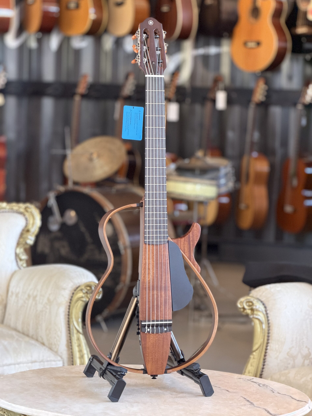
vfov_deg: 19.4
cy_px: 208
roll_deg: -2.5
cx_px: 156
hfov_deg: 14.6
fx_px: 1214
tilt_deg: -7.4
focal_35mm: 101
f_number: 2.8
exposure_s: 1/69
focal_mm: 16.89
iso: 640
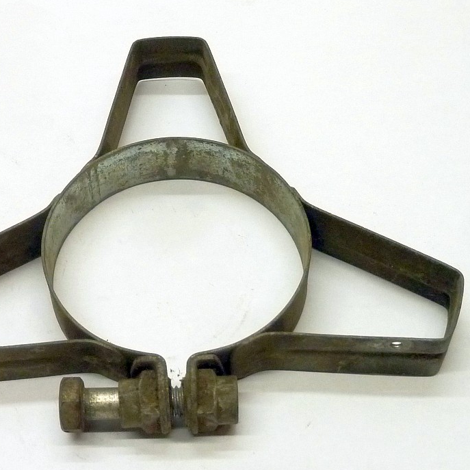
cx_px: 178
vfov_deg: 40.0
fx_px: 645
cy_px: 237
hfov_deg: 39.8
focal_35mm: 42
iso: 250
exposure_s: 1/30
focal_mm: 5.7
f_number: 3.5
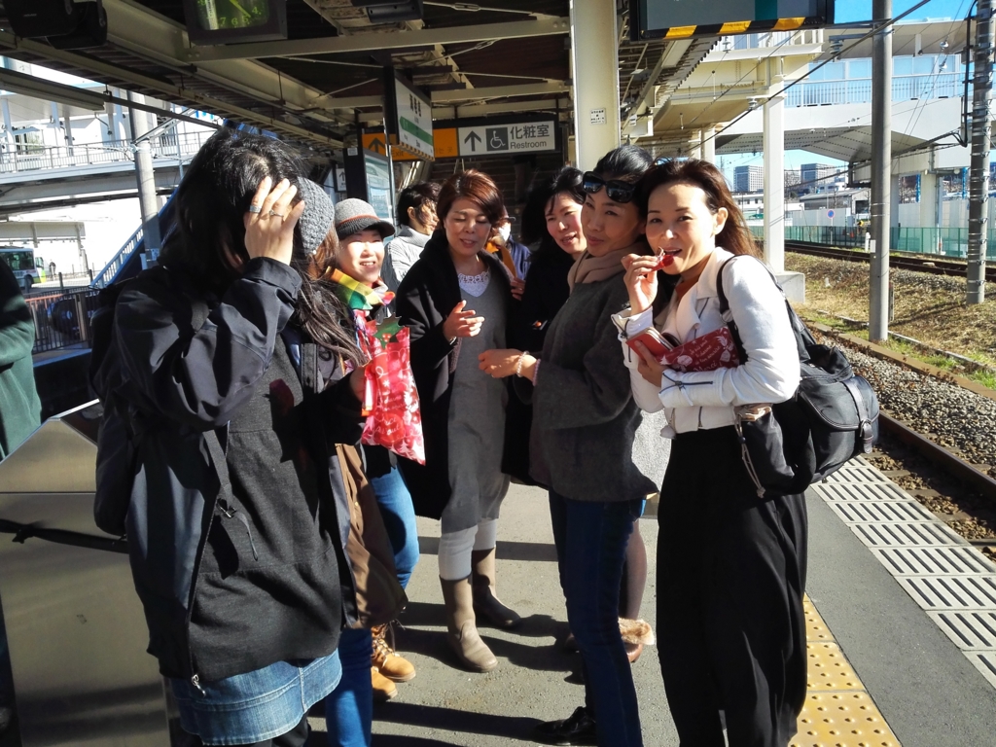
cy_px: 374
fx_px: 834
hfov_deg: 61.7
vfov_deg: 48.2
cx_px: 498
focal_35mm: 29
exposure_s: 1/1020
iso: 100
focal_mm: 3.8
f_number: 2
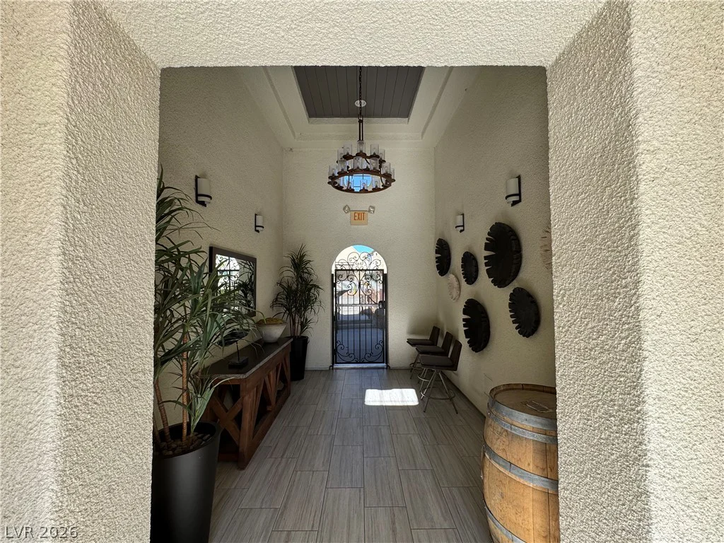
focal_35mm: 14
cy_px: 272
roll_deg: +0.1
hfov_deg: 102.1
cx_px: 362
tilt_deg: +2.9
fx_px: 293
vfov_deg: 85.7
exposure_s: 1/200
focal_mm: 2.22
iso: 40
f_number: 2.2
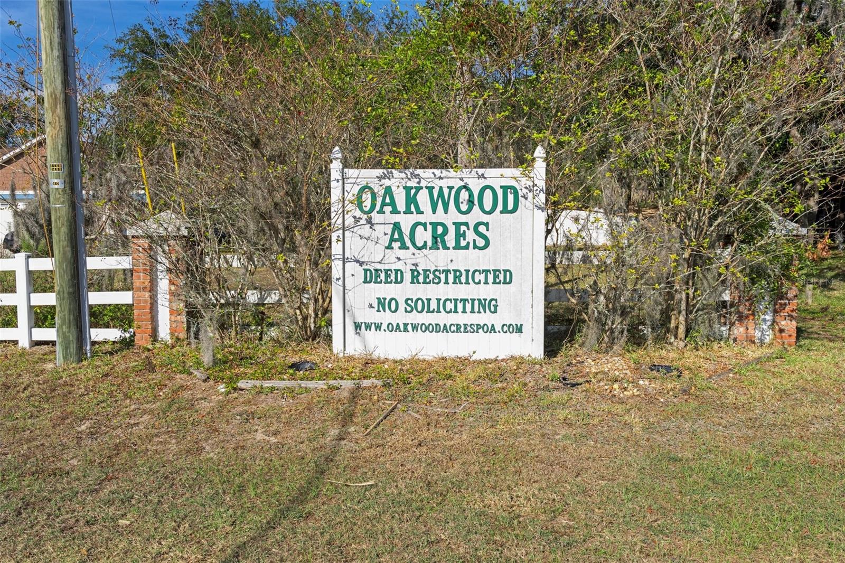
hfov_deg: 61.9
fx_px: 704
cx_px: 422
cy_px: 282
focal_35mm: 30
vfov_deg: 43.6
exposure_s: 1/100
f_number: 8
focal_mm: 20
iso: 320
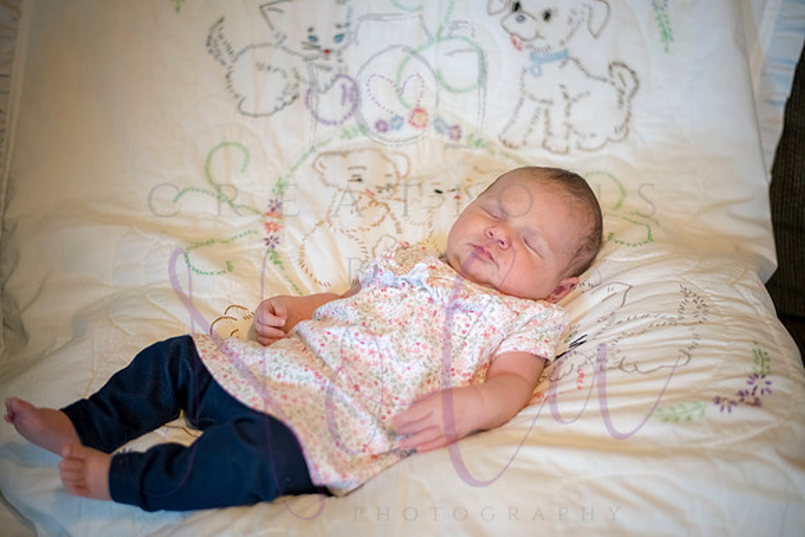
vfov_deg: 27.0
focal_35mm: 50
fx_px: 1118
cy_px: 268
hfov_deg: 39.6
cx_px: 402
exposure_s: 1/100
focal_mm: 50
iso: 800
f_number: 2.2
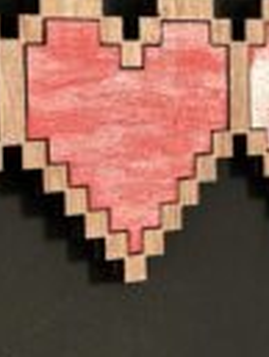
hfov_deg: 14.9
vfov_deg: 19.7
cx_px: 55
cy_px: 109
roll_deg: -2.3
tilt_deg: +0.2
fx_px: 1024
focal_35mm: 99
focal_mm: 6.86
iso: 200
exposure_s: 1/50
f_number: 1.78
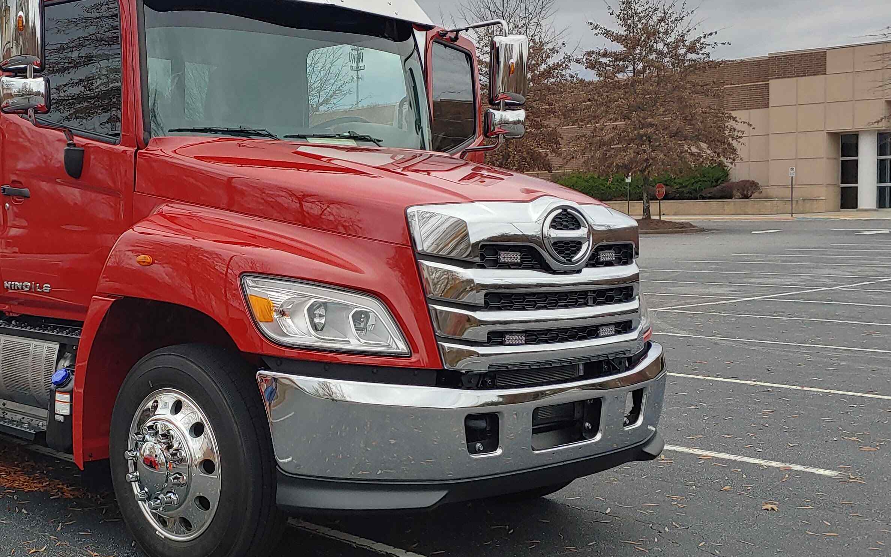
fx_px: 1093
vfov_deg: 28.6
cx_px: 180
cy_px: 248
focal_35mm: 45
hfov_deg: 42.4
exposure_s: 1/962
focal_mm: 4.23
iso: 50
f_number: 1.5
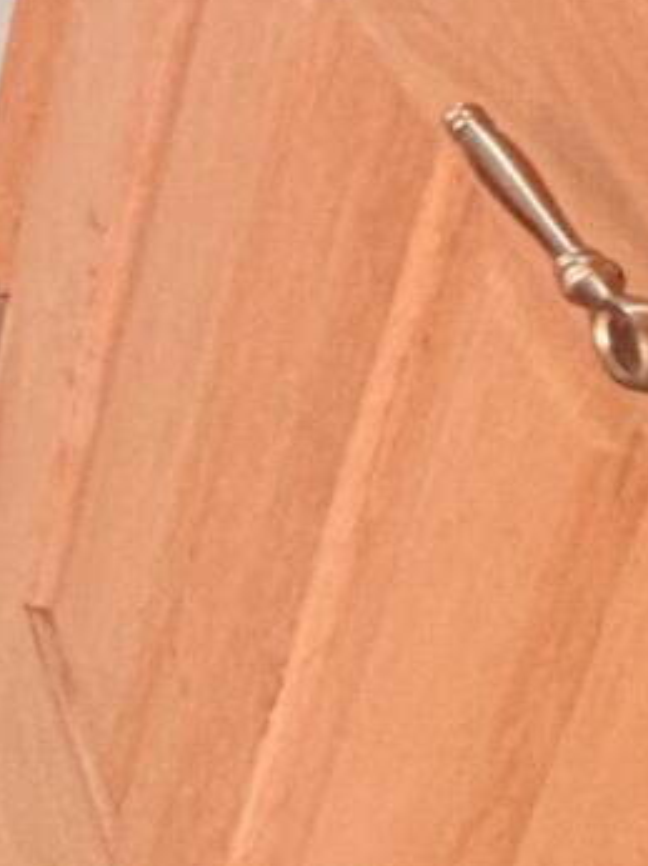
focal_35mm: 81
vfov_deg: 18.5
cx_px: -893
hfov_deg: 13.5
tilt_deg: -19.6
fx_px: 2024
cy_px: -718
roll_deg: +0.0
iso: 160
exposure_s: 1/60
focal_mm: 2.22
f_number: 2.2
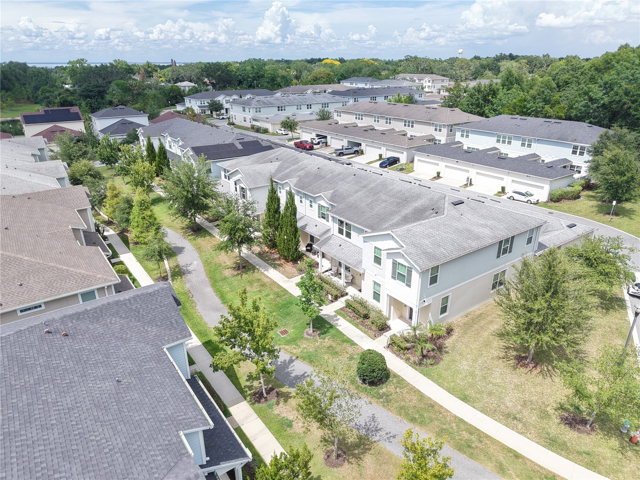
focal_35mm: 24
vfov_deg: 56.8
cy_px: 240
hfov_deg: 71.6
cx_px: 320
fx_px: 444
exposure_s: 1/1600
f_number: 1.8
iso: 140
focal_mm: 8.67
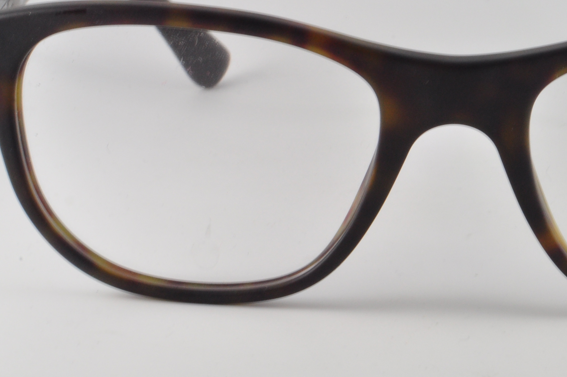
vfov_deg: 11.3
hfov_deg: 16.8
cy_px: 128
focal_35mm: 121
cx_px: 449
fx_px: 1903
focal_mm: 44
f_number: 32
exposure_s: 1/13
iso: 500
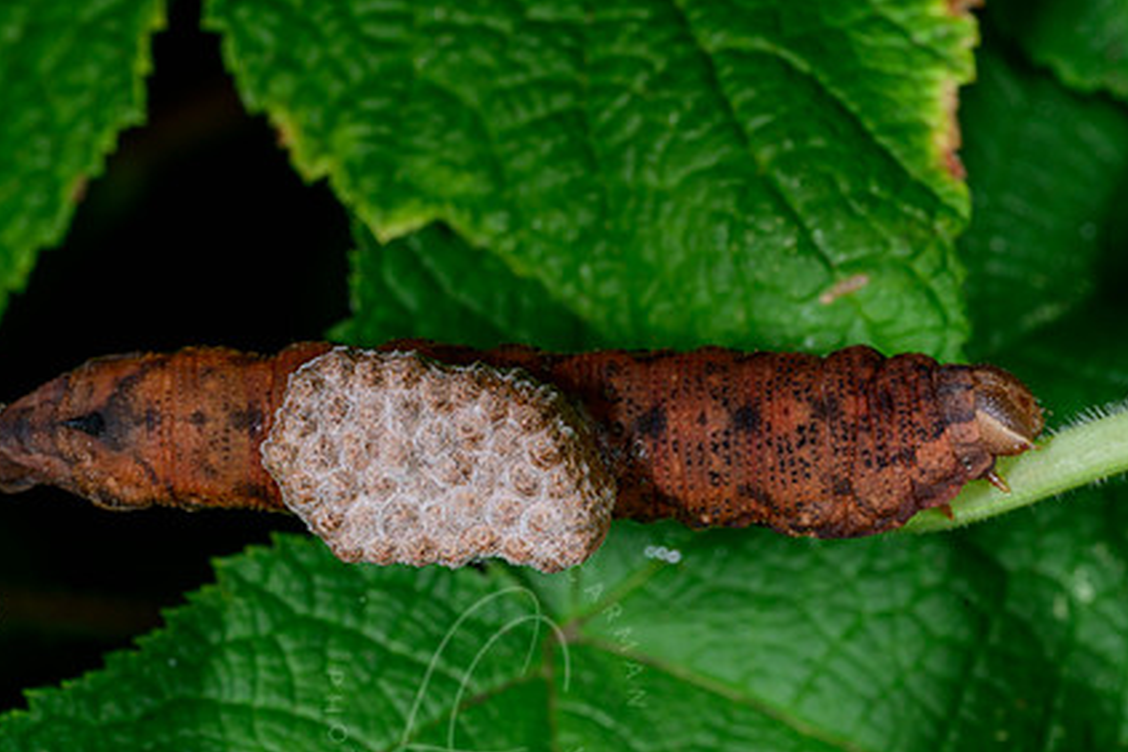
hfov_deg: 14.2
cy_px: 447
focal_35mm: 144
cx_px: 483
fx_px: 4512
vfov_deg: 9.5
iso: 100
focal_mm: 105
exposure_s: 1/200
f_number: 25
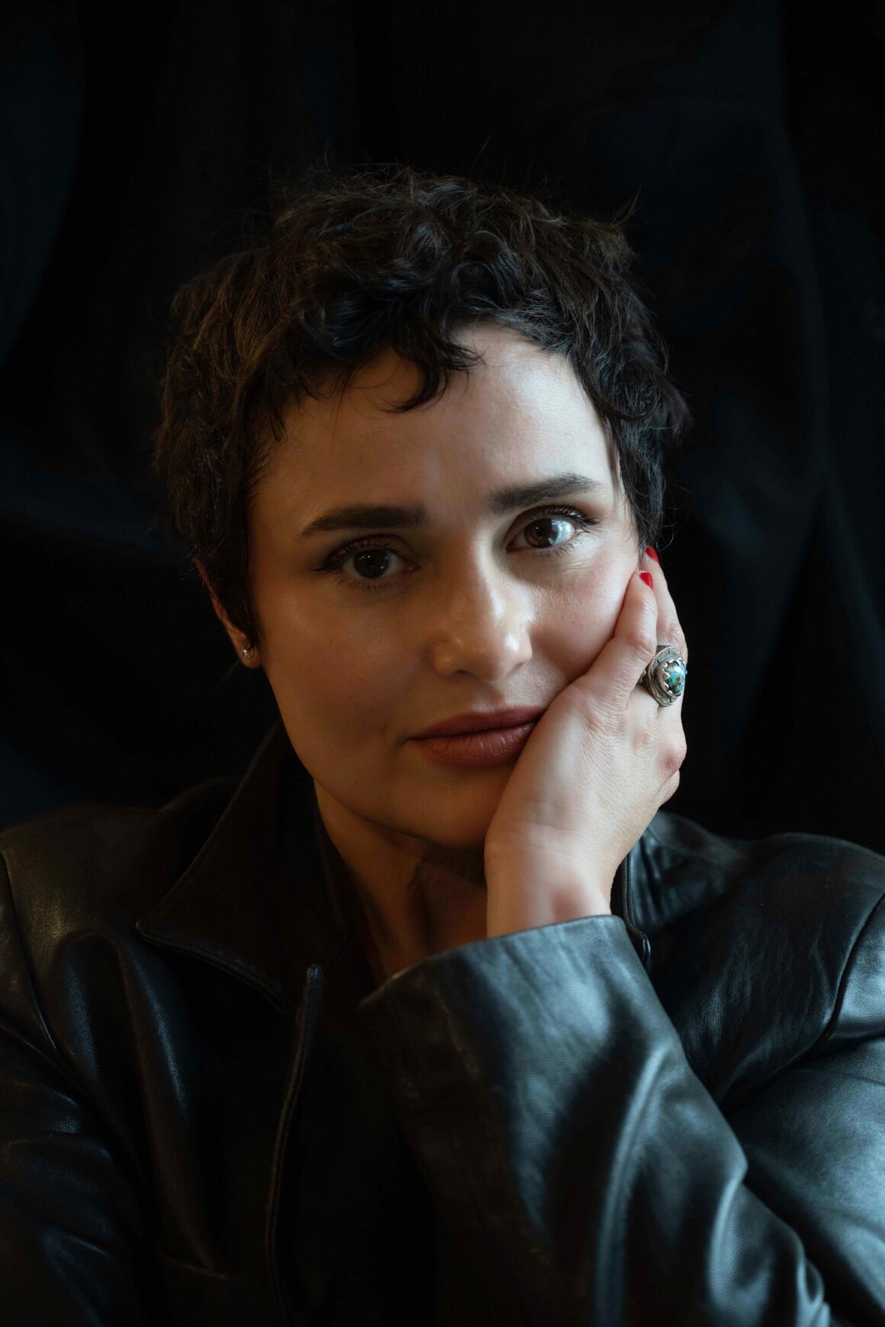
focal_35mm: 65
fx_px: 2397
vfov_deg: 31.0
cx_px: 442
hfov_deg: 20.9
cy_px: 664
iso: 1000
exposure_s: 1/80
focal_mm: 65
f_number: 4
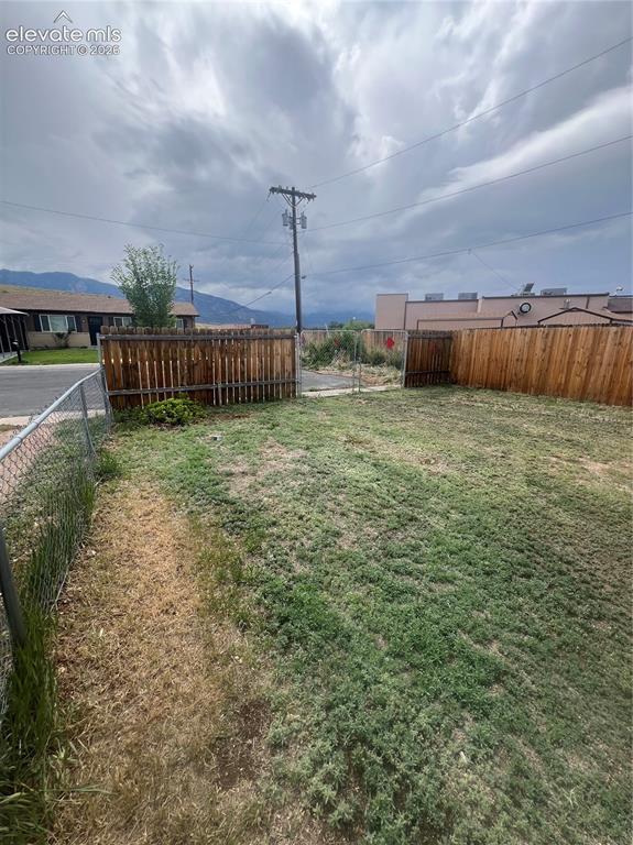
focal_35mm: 13
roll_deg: -0.5
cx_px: 316
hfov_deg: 89.9
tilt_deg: -14.2
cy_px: 422
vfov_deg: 106.2
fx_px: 317
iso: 32
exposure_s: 1/737
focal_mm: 1.57
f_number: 1.8
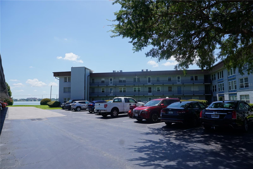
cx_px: 126
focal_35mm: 24
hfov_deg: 73.8
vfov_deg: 53.1
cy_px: 84
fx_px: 169
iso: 100
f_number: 8
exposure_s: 1/250
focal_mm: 16
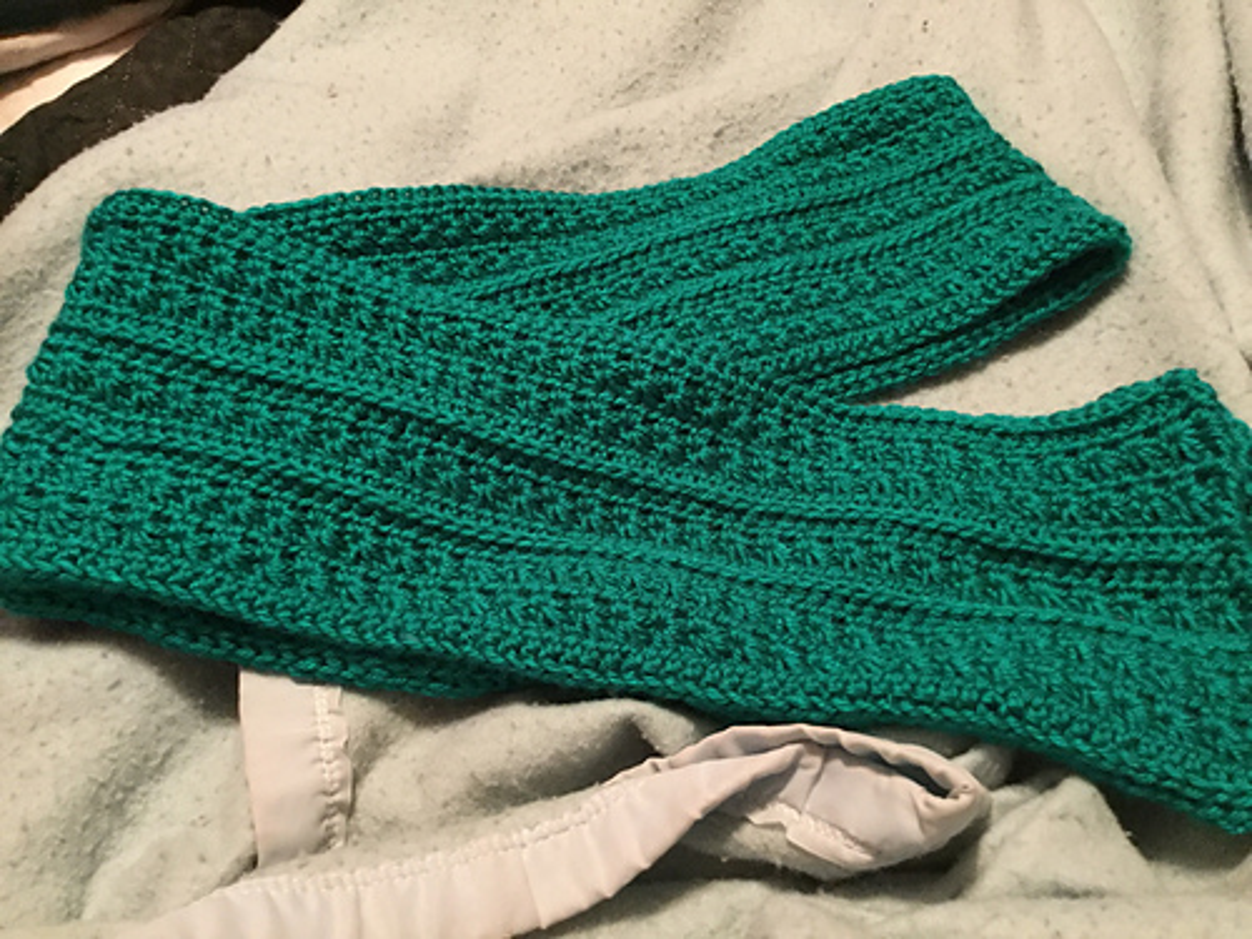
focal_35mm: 31
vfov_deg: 45.4
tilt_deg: -46.7
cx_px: 626
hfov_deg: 58.4
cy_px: 470
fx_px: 1121
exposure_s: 1/15
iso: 250
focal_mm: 3.3
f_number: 2.4
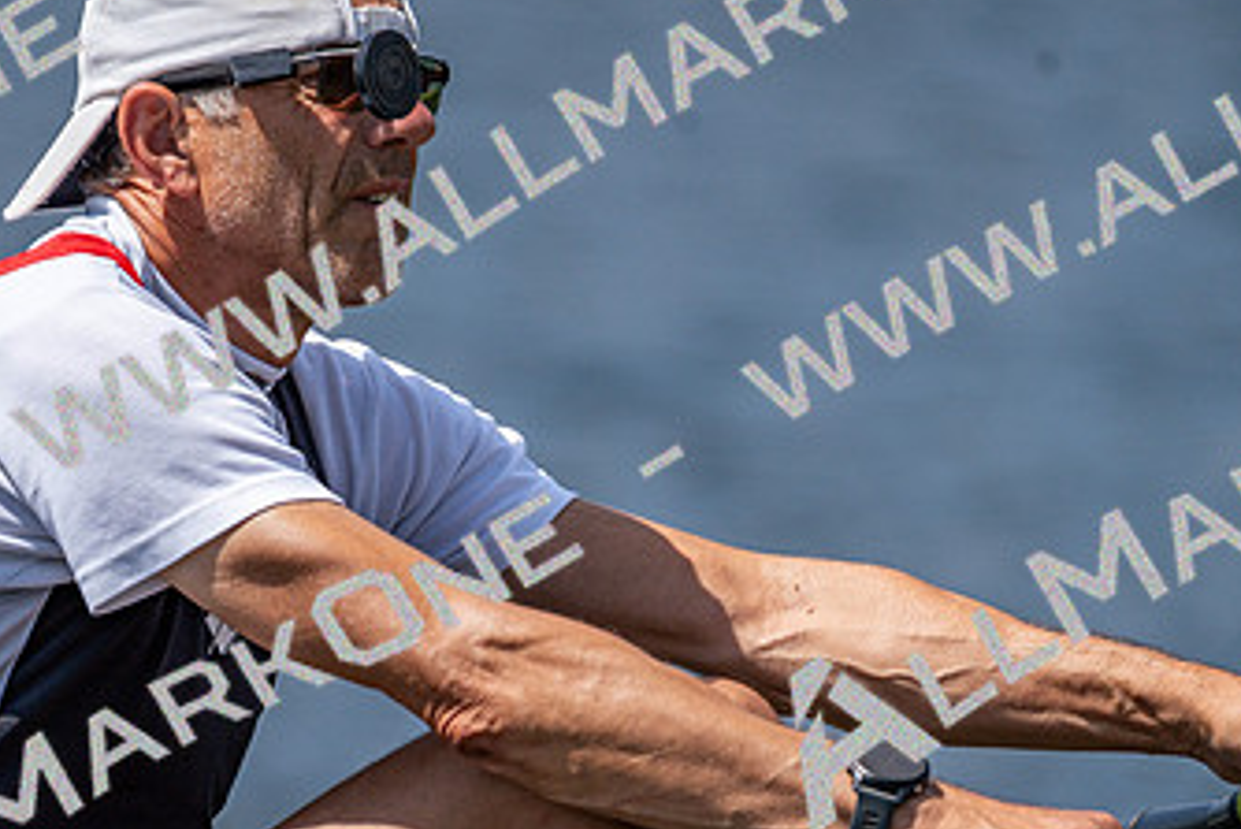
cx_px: 472
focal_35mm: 1043
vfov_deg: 1.3
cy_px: 481
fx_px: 35968
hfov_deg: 2.0
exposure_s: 1/2000
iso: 250
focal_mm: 600
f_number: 6.3
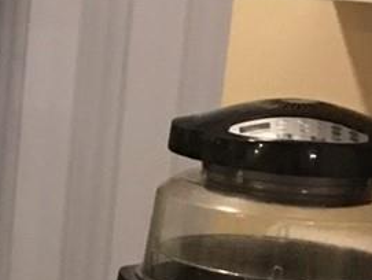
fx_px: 1840
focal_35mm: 171
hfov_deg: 9.3
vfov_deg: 8.7
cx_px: -712
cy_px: 243
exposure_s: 1/15
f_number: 2.2
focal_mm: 4.15
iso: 80
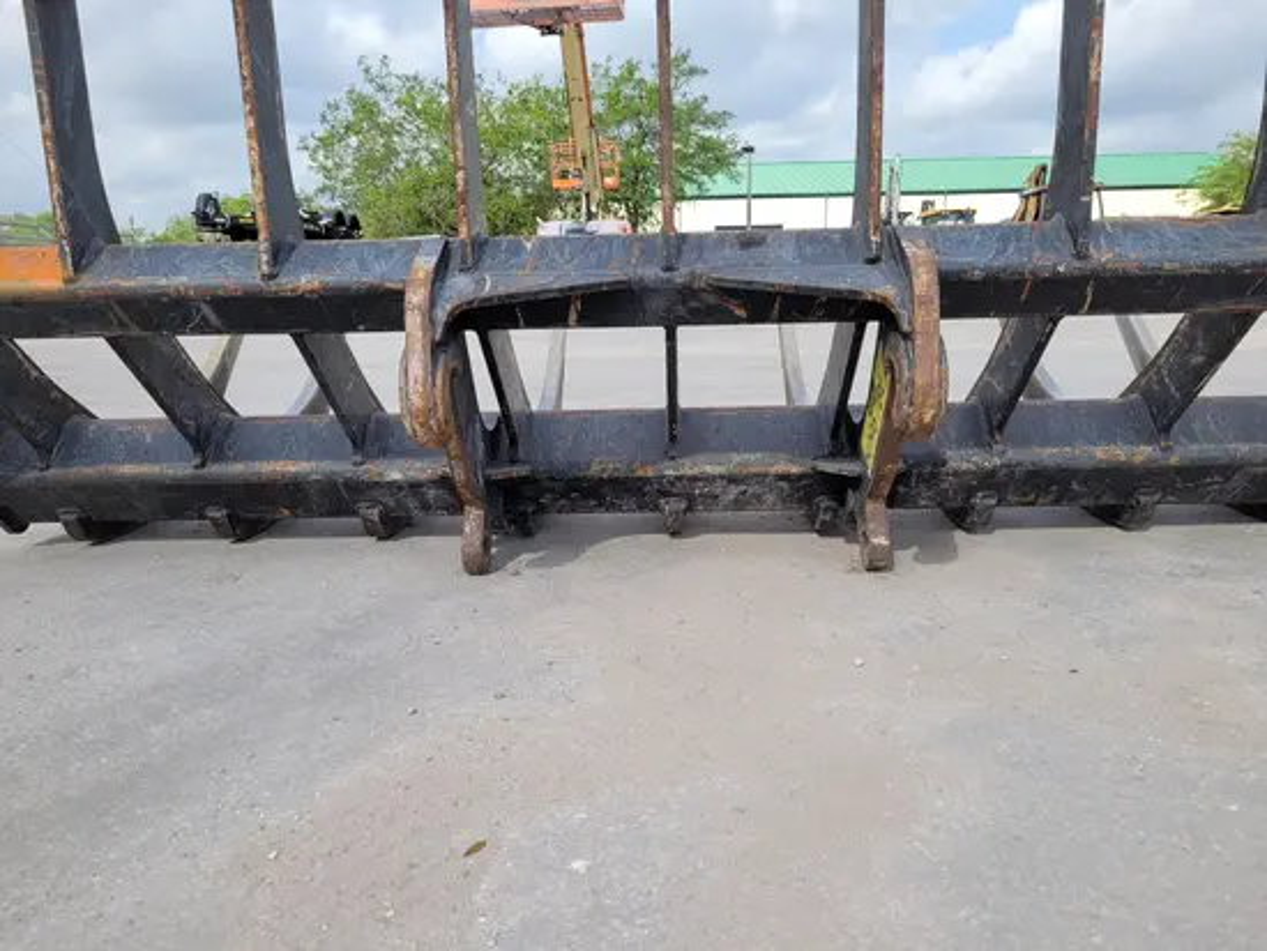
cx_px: 634
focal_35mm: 26
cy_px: 476
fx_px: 952
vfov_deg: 53.1
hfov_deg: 67.3
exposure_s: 1/1501
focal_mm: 5.4
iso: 40
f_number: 1.8
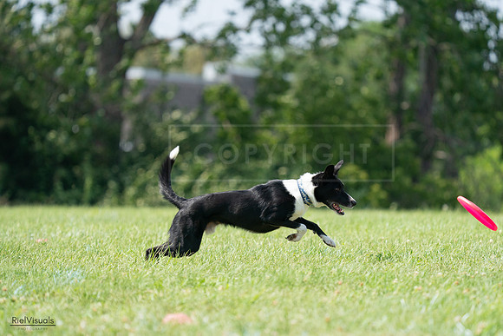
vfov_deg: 3.8
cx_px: 252
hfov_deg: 5.7
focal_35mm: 362
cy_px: 168
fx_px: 5059
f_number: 6.3
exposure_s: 1/4000
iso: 2000
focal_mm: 362
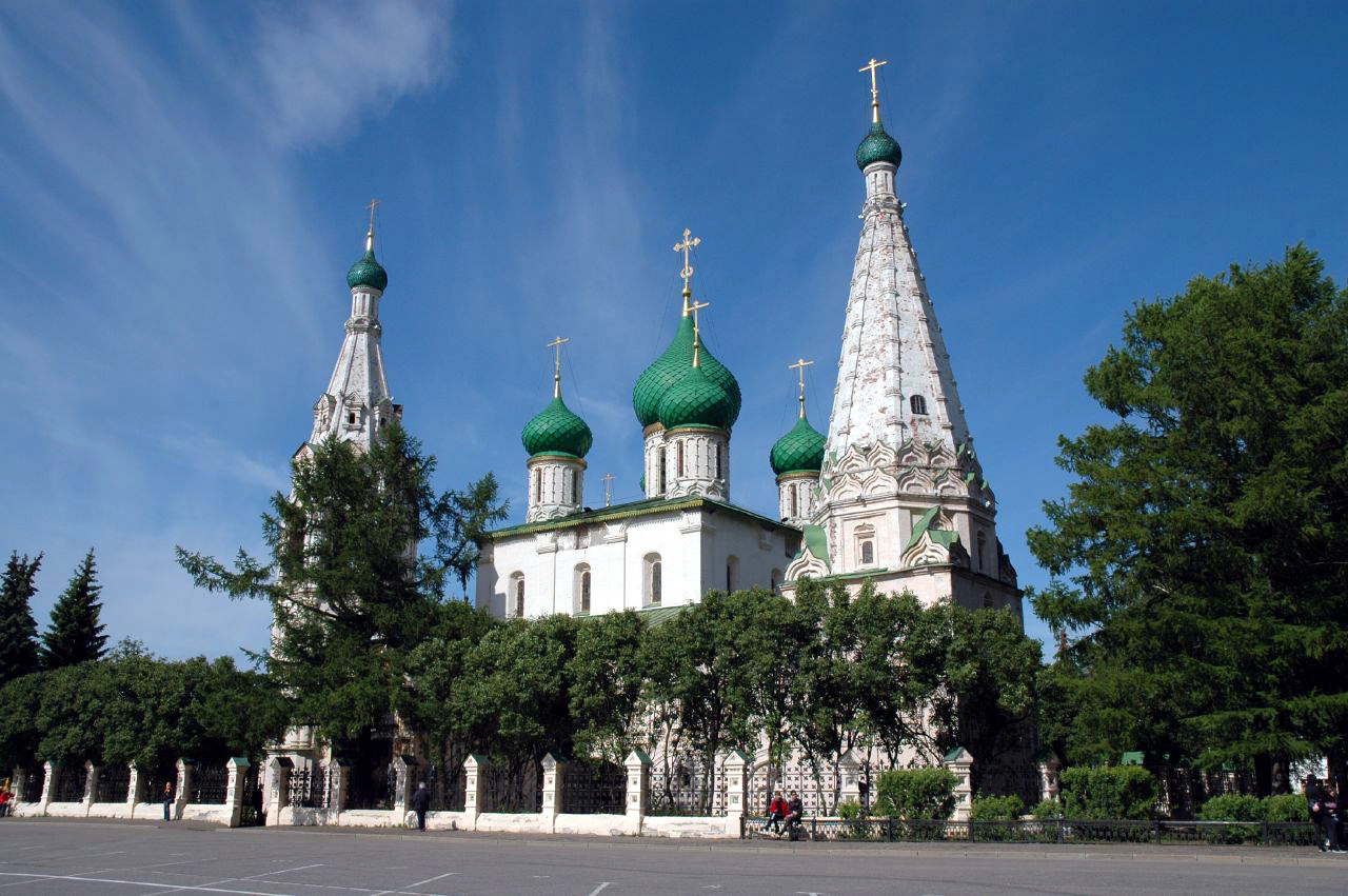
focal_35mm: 33
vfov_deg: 39.9
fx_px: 1235
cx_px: 674
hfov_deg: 57.3
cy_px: 448
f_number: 10
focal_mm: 22
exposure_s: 1/400
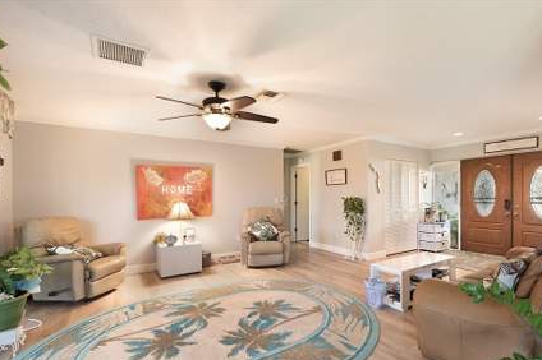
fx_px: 256
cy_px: 202
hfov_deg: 93.1
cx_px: 294
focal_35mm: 17
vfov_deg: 70.1
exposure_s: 1/80
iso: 6400
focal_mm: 10
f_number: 4.5
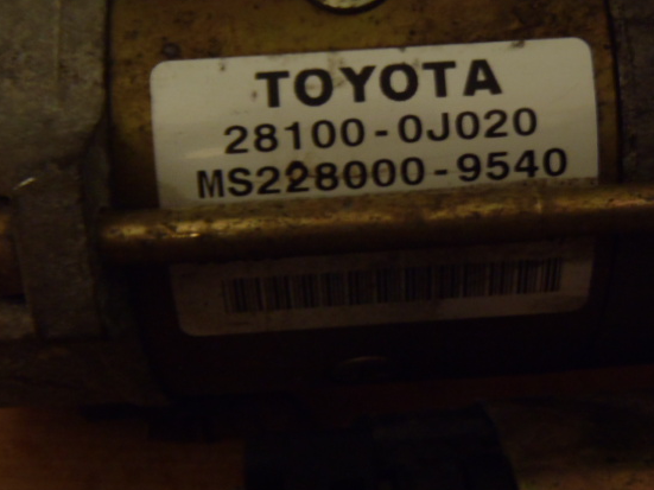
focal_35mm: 43
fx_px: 812
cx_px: 353
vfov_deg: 33.5
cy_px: 210
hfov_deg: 43.8
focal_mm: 6.64
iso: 400
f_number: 4.7
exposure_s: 1/4
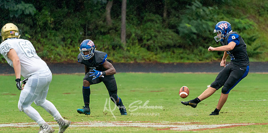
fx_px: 4114
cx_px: 185
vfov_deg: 1.9
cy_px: 91
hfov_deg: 3.7
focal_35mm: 595
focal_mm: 400
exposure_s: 1/2000
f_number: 5.6
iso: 3200
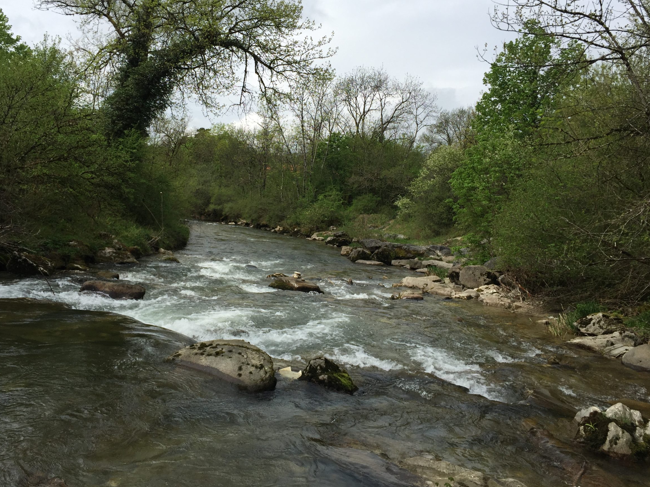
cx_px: 298
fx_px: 601
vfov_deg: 44.1
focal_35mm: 32
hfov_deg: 56.7
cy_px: 224
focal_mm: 4.15
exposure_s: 1/2326
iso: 32
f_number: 2.2
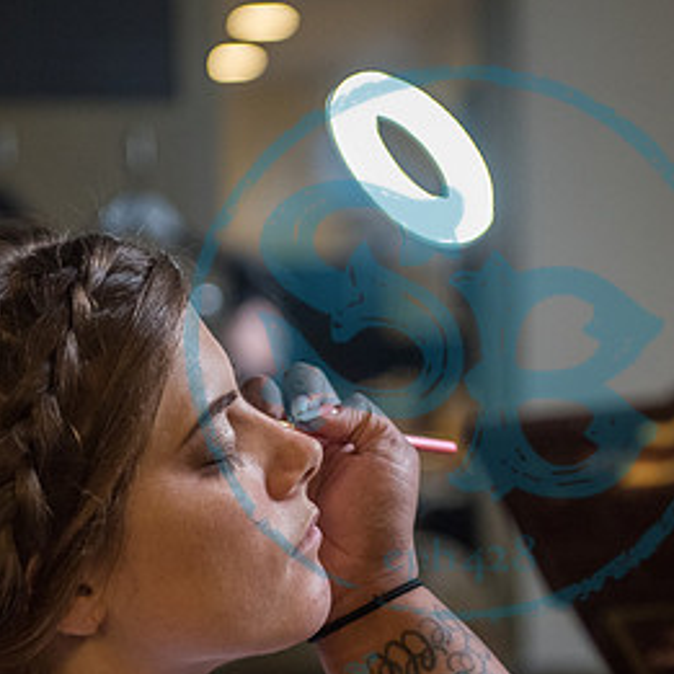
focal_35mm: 132
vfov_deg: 13.2
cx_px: 454
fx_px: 2908
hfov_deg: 13.2
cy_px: 435
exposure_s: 1/400
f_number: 2.8
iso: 1600
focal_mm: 70
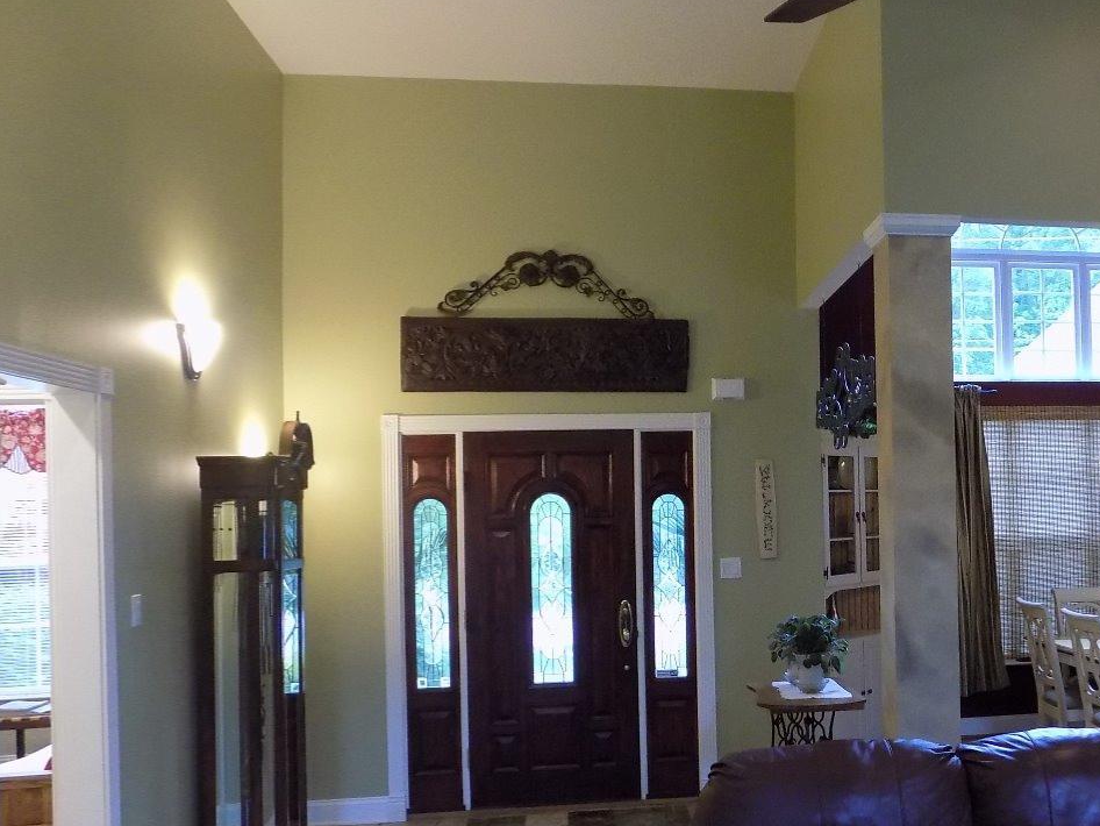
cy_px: 486
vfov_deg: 40.6
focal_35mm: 35
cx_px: 817
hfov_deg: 50.6
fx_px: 1112
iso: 400
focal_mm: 4
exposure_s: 1/20
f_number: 3.1
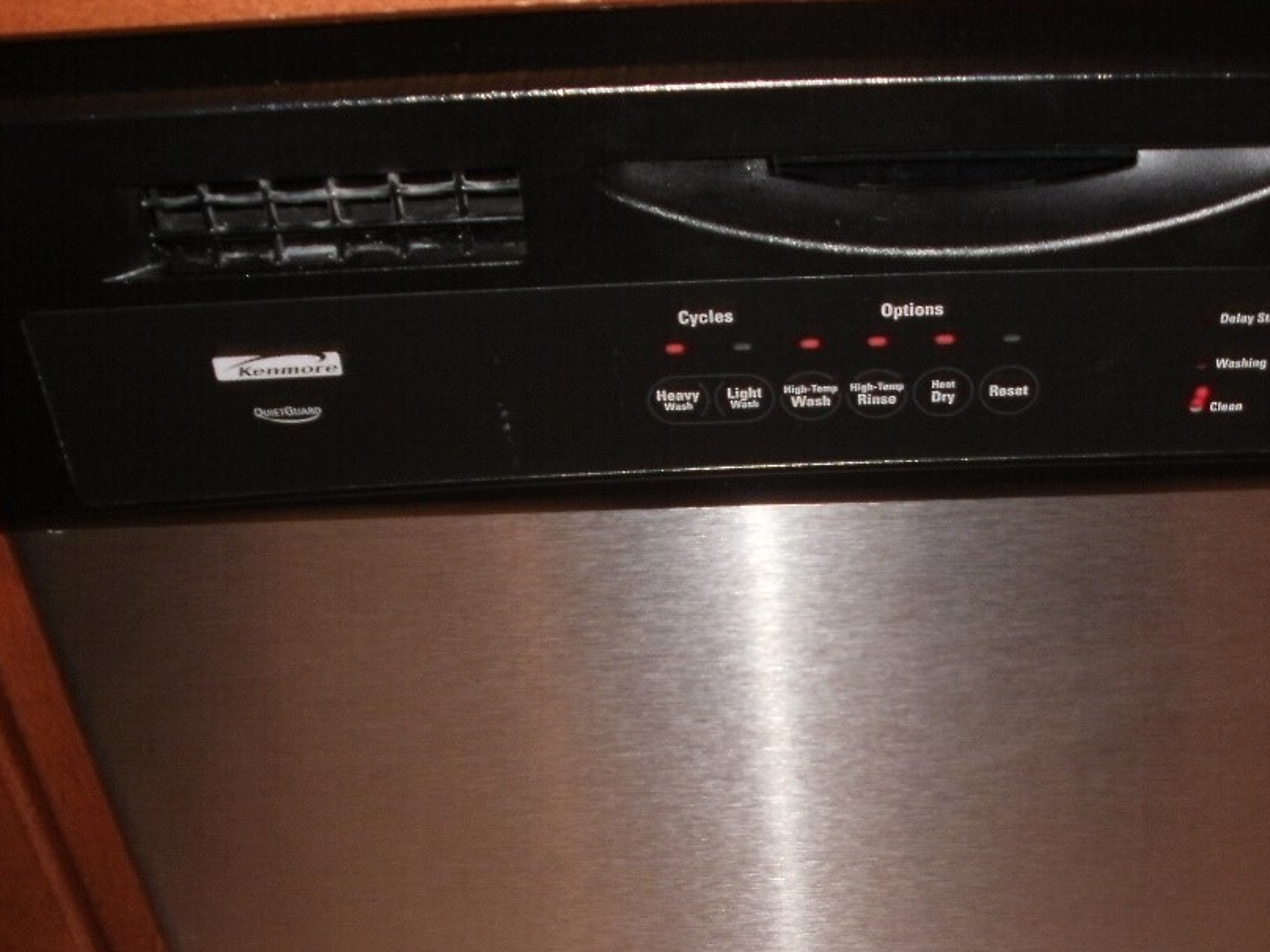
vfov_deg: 25.3
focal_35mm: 57
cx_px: 915
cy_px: 721
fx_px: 2091
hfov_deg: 33.3
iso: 125
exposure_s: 1/30
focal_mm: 6.3
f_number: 3.5
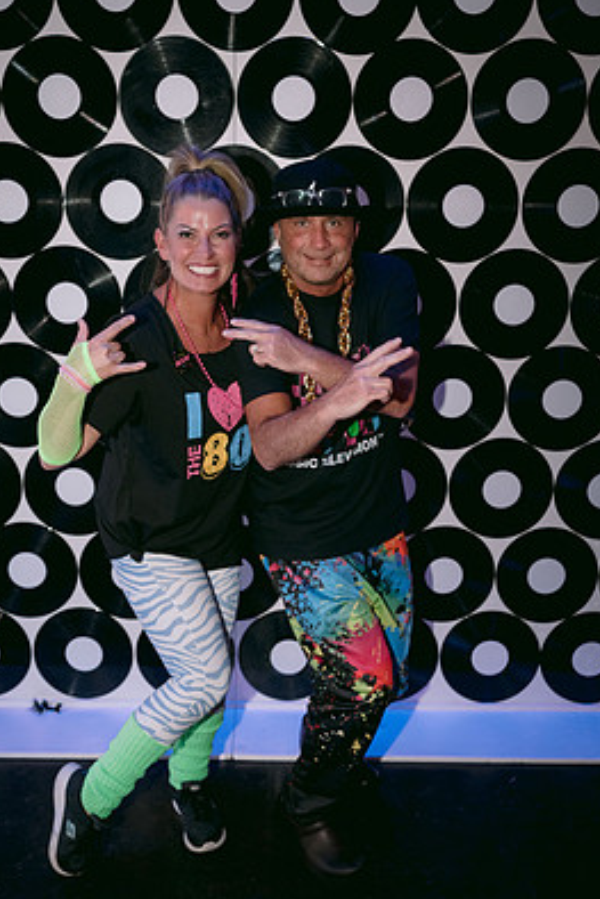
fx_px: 999
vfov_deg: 48.4
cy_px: 463
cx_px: 276
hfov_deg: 33.4
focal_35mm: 40
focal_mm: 35
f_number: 2.8
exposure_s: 1/160
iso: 1600
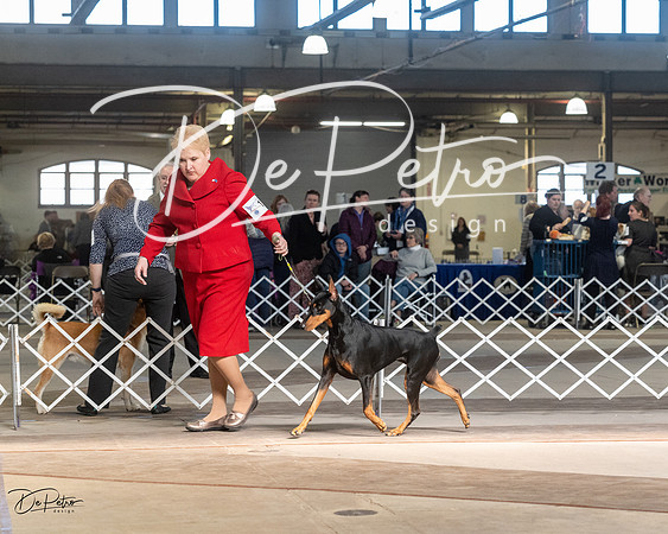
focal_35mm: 107
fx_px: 2114
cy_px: 267
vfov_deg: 14.4
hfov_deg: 18.0
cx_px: 334
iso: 6400
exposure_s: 1/400
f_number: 5
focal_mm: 95
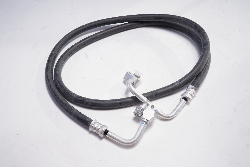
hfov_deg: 60.3
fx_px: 215
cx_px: 125
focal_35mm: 31
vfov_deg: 42.3
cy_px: 84
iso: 64
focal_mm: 31
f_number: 13
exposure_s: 1/125
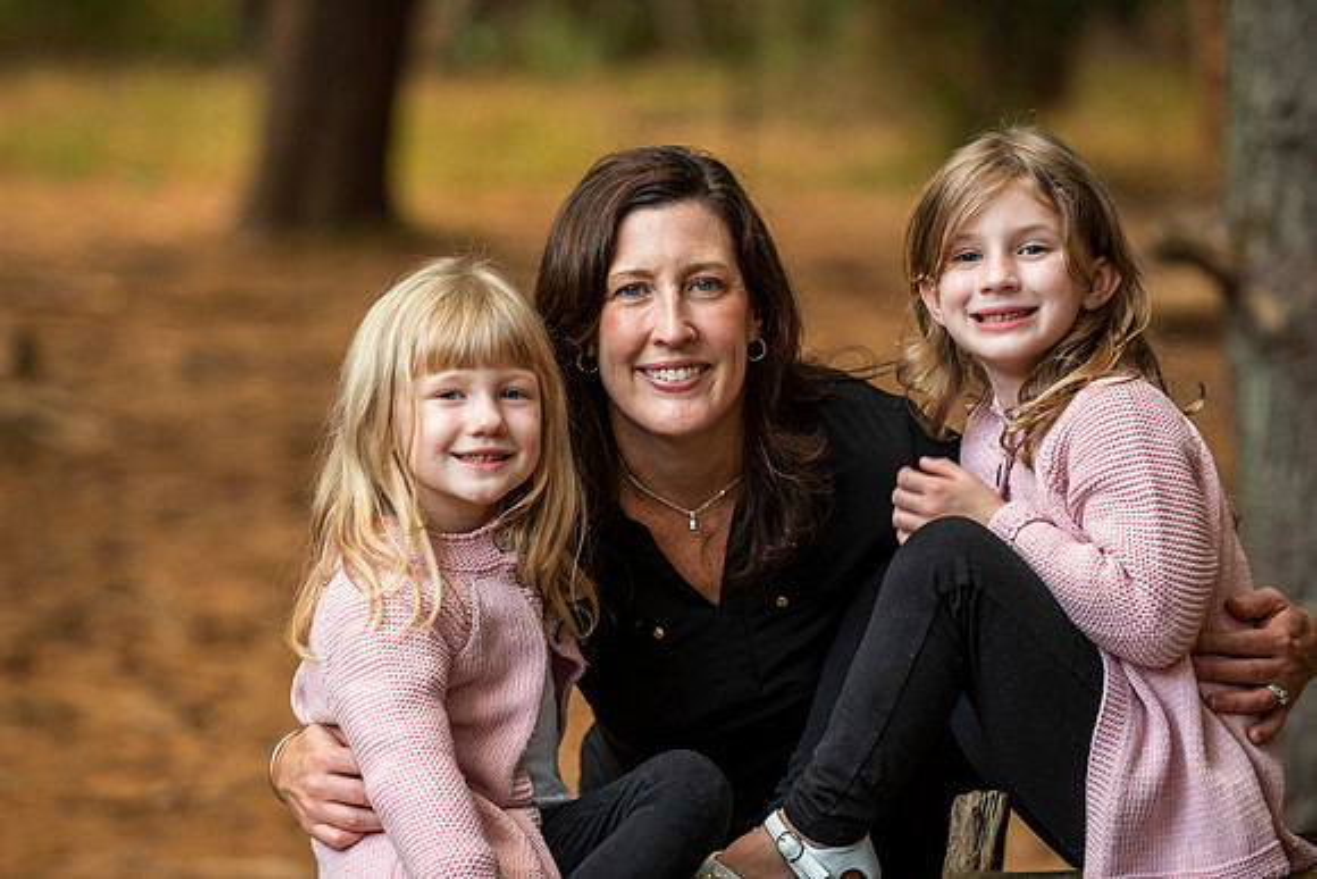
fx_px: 6556
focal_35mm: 179
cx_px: 623
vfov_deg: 7.7
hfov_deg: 11.5
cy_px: 416
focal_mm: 170
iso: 250
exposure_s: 1/125
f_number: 4
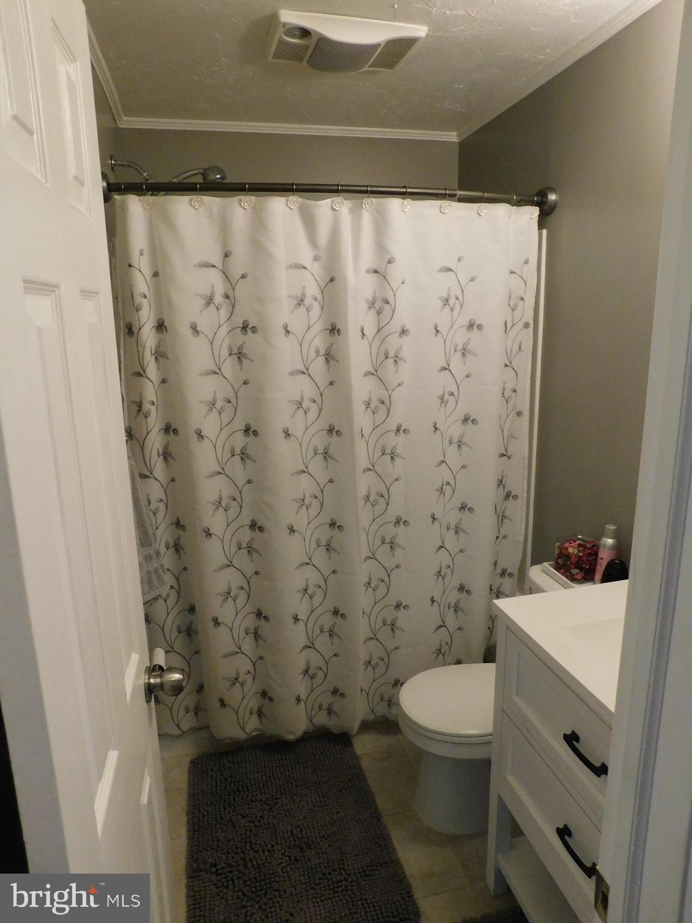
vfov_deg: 73.9
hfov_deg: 58.9
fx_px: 613
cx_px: 346
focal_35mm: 23
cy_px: 462
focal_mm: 4
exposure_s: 1/25
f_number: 3
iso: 400
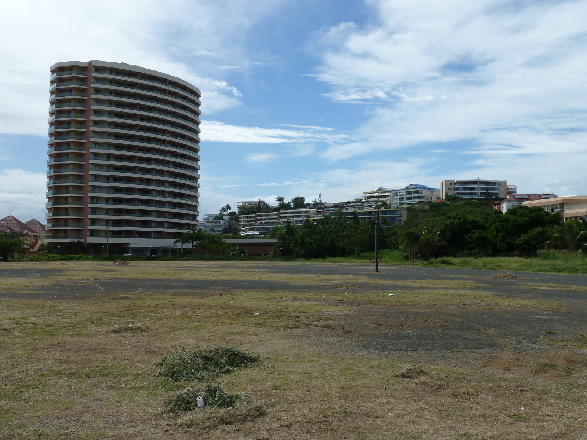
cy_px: 220
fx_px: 627
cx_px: 294
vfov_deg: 38.7
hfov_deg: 50.1
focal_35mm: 37
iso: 80
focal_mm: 6.1
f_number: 5.6
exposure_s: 1/500
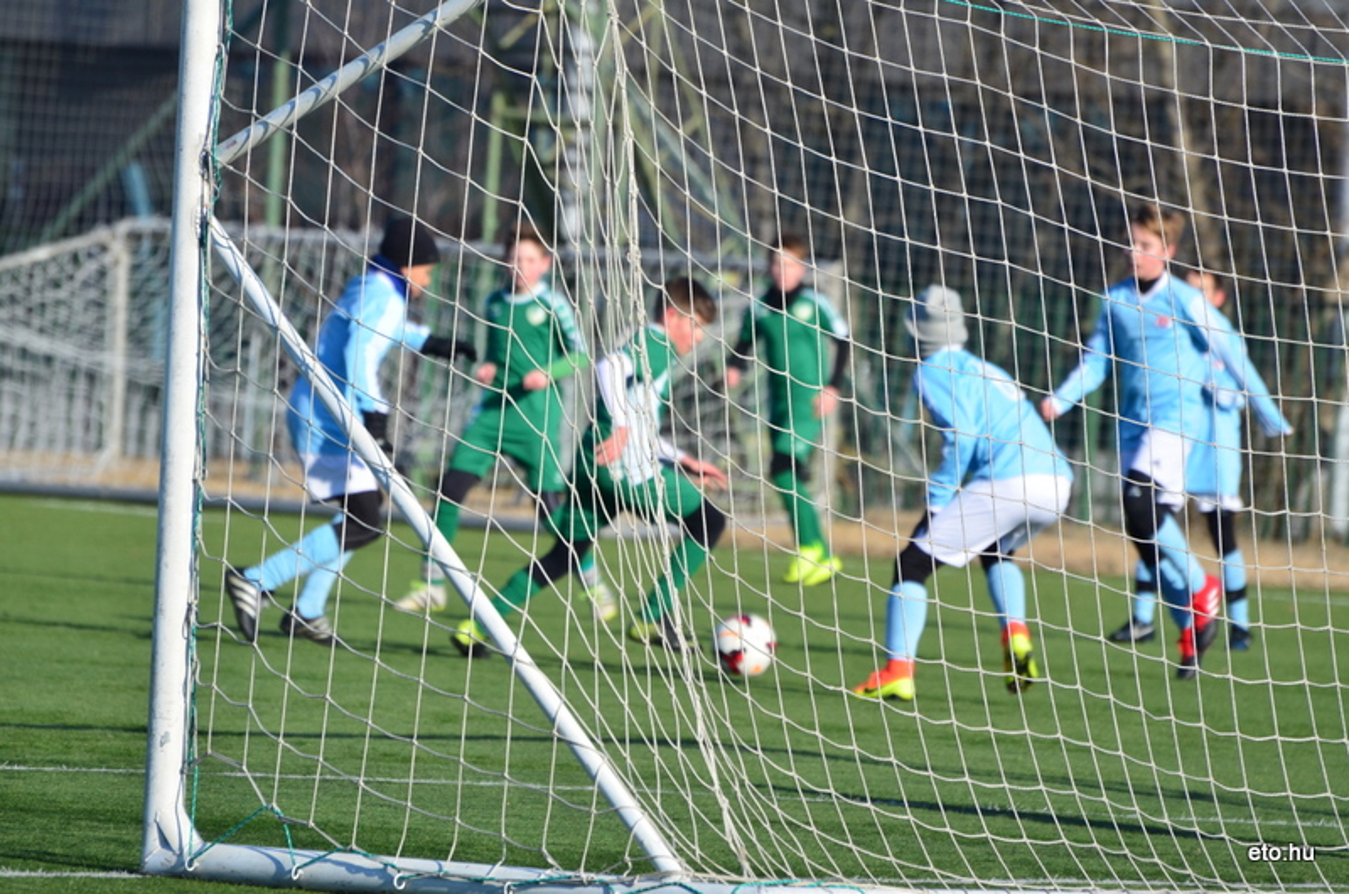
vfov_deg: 3.4
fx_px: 15146
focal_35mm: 405
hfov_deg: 5.1
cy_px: 447
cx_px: 674
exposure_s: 1/2000
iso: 500
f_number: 5.6
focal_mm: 270
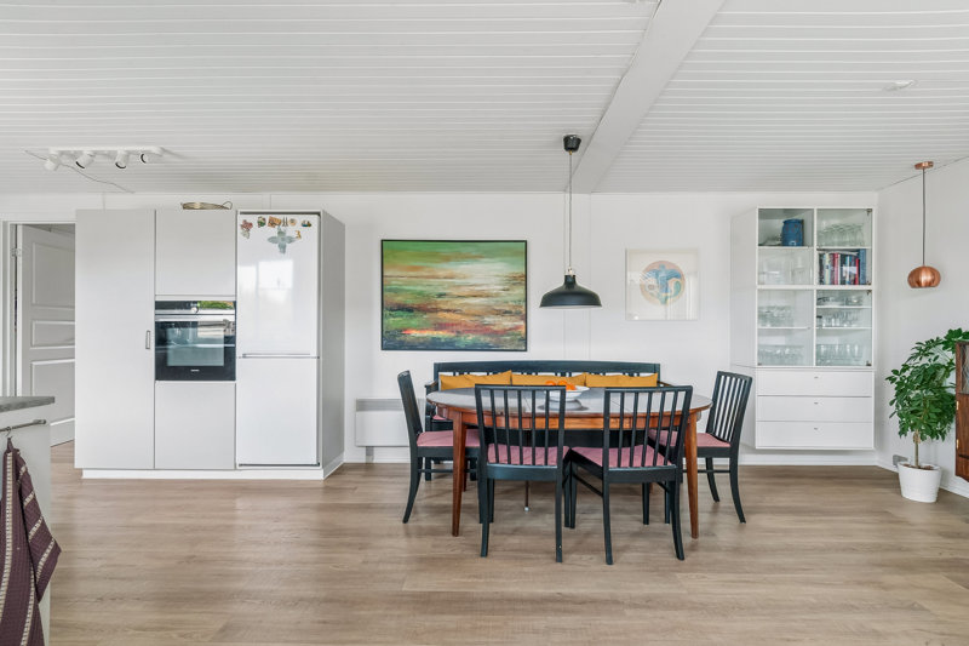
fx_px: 484
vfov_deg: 67.4
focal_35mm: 18
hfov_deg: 90.0
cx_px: 484
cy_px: 323
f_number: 10
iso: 400
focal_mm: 12
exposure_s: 1/50
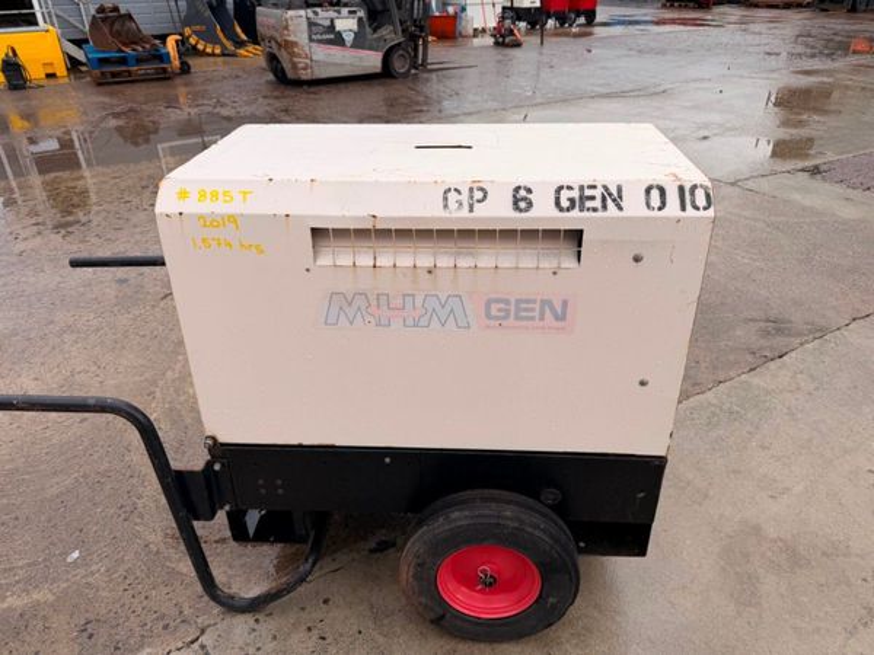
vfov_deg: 56.8
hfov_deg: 71.6
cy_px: 328
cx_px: 437
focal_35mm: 24
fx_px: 606
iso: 80
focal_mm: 6.76
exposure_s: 1/3425
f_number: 1.78
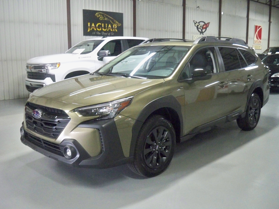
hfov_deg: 52.6
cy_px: 104
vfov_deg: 40.7
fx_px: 282
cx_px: 140
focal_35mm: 35
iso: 1000
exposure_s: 1/60
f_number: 3.1
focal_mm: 6.3
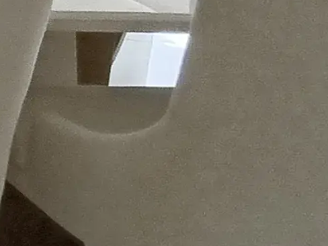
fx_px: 1014
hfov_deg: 10.6
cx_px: -716
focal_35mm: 107
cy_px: -128
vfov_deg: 13.1
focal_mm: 1.65
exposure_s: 1/120
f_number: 2.2
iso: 200
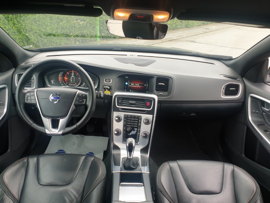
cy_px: 102
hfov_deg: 67.3
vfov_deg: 53.1
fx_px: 203
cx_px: 135
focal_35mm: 26
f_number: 2.4
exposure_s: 1/100
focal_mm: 4.3
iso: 80
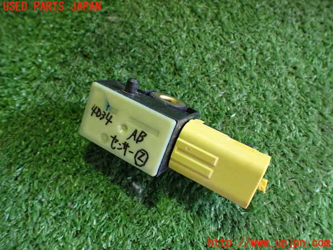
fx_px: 289
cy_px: 125
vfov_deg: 46.8
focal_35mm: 30
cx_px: 166
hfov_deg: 60.0
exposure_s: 1/80
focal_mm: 5.4
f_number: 2.3
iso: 800
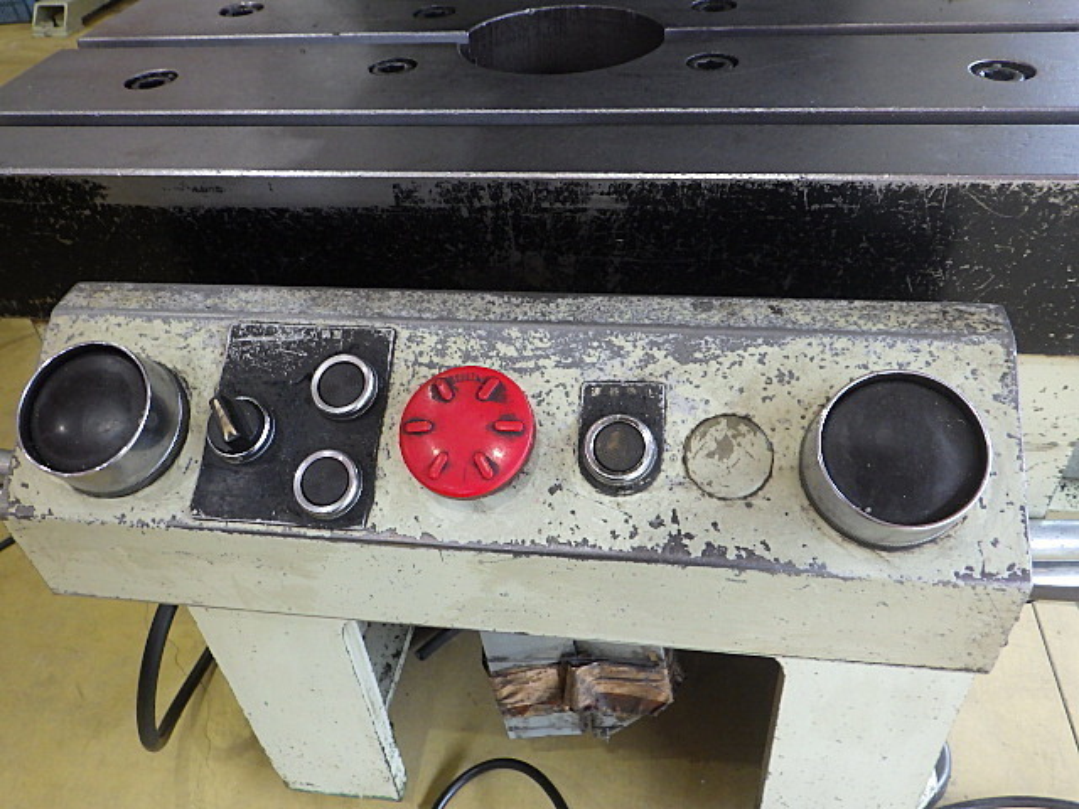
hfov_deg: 63.4
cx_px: 540
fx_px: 873
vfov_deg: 49.7
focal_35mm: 28
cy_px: 404
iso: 500
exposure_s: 1/45
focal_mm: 5
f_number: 3.5
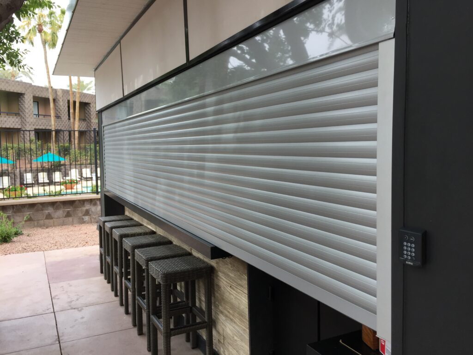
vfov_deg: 48.2
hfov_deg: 61.7
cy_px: 178
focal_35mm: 29
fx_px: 396
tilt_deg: -3.3
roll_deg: +1.4
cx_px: 236
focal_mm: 4.15
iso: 32
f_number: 2.2
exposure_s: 1/316
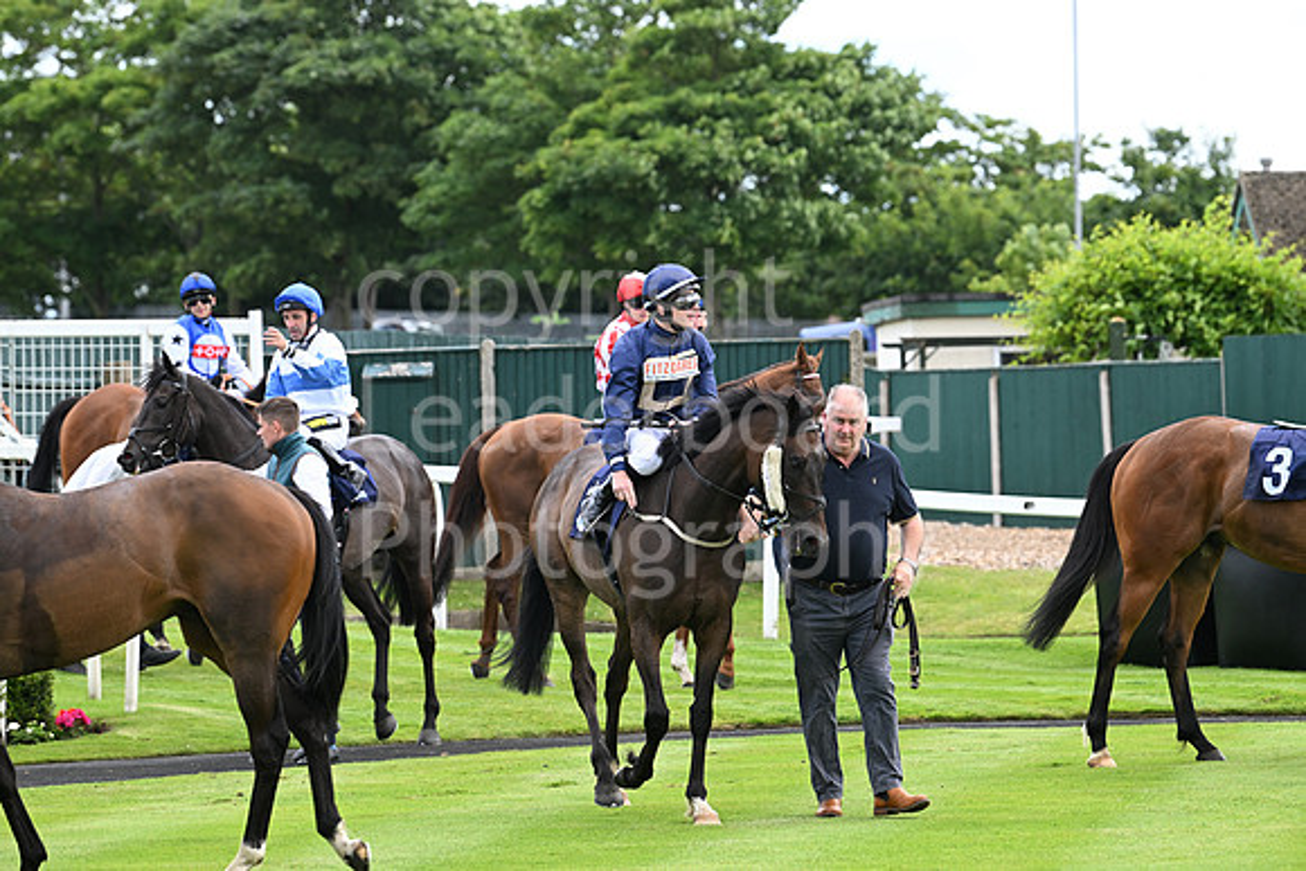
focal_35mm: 200
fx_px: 7257
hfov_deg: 10.3
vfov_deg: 6.9
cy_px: 436
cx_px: 653
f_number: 5.6
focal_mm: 200
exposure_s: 1/500
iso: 400
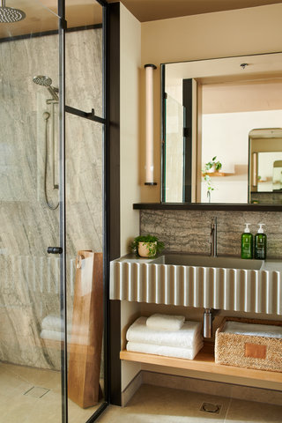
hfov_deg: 37.9
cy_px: 212
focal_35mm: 35
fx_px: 411
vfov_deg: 54.4
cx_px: 141
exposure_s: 1/2.5
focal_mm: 35
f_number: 5
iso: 400
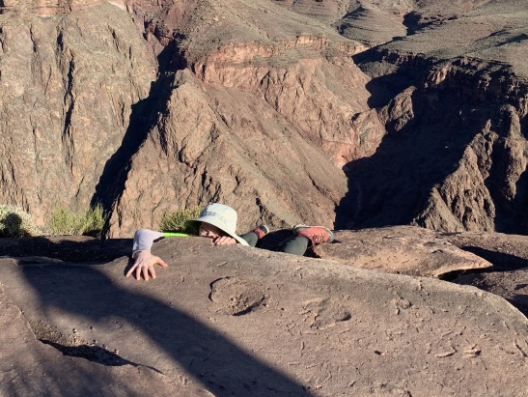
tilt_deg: -14.1
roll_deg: +1.9
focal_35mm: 38
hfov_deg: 48.4
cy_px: 159
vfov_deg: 37.6
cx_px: 190
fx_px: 580
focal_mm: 4.25
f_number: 1.8
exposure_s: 1/1406
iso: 25
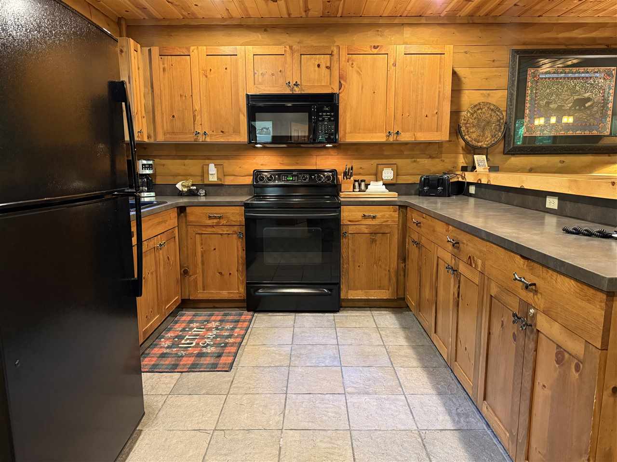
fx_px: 428
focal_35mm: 24
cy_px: 231
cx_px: 308
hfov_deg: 71.6
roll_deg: +1.0
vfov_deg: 56.8
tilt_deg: -9.0
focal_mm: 6.76
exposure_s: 1/40
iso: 640
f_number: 1.78
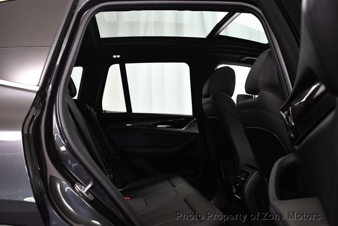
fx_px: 338
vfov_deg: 36.9
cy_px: 113
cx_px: 169
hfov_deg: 53.1
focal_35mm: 36
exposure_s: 1/125
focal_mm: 18
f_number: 3.5
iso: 2200
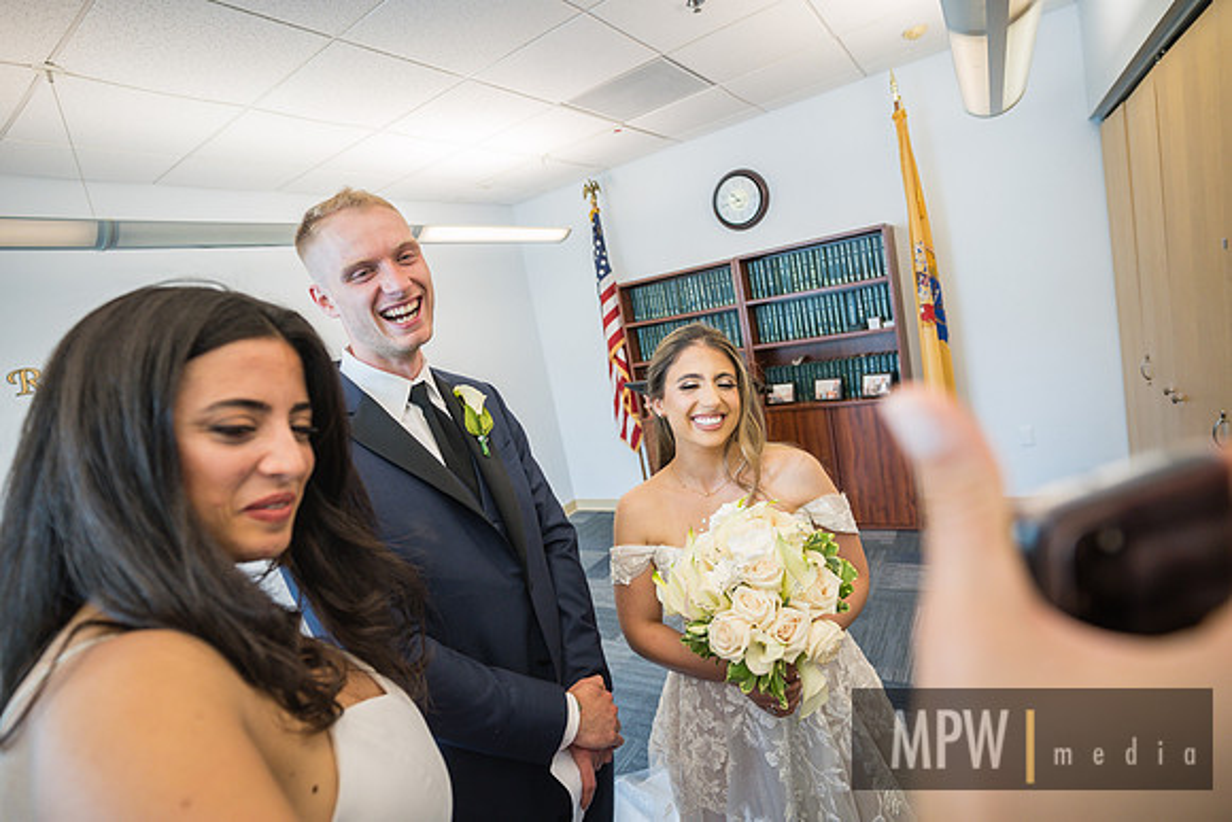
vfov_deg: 70.5
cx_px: 616
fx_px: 582
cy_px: 411
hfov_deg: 93.3
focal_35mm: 17
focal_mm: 17
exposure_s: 1/125
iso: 800
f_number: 2.8
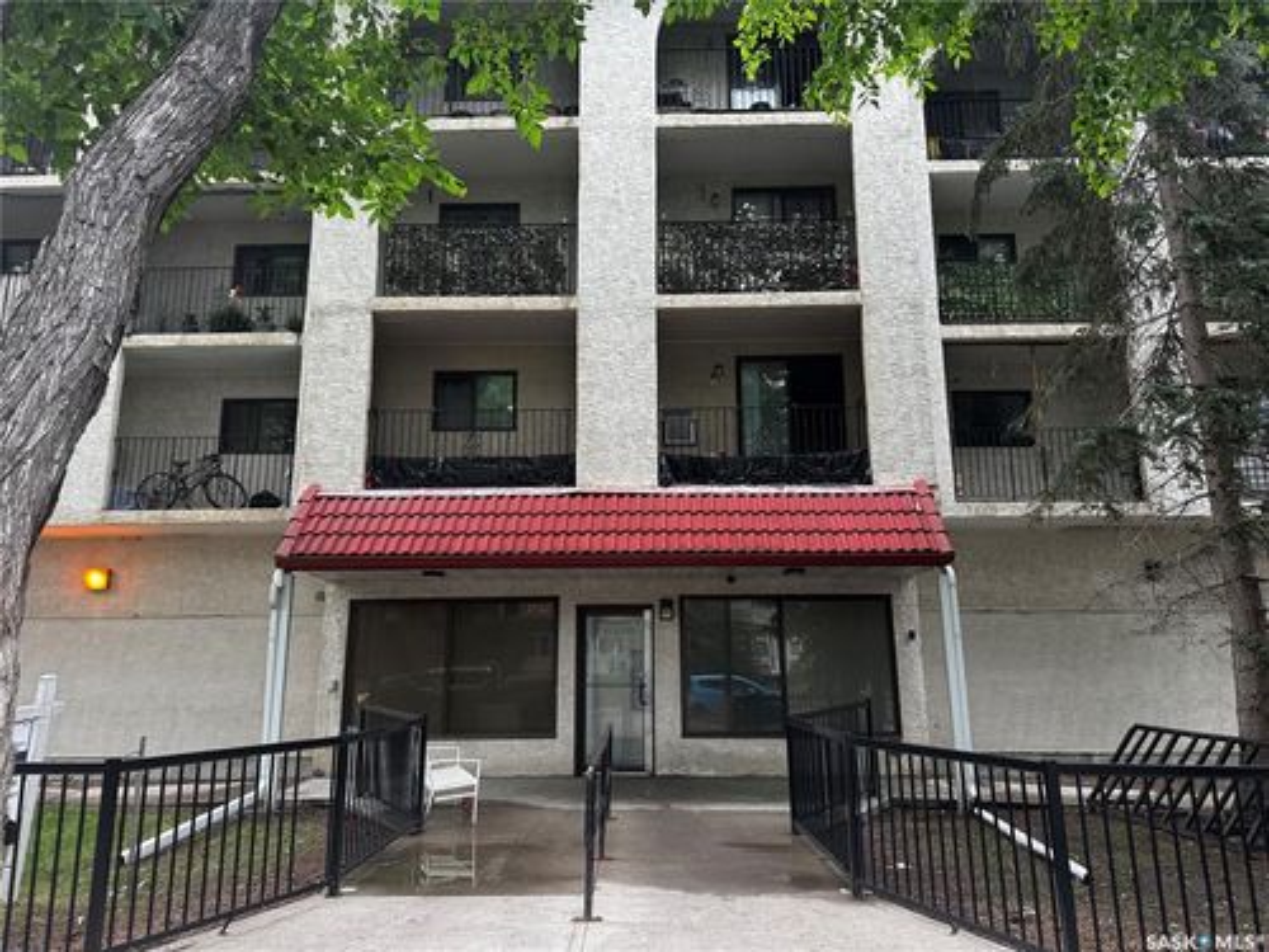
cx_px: 634
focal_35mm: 24
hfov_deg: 71.6
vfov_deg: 56.8
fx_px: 880
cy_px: 476
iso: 125
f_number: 1.78
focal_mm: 6.76
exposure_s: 1/120
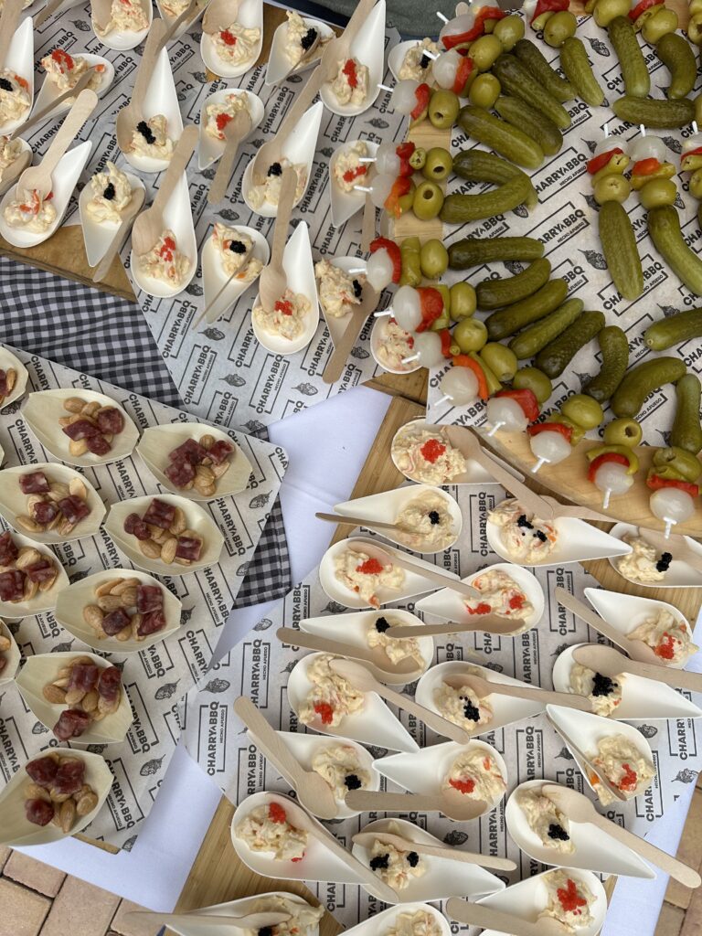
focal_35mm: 24
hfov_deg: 56.8
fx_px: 649
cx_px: 351
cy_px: 468
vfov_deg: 71.6
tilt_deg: -78.8
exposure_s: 1/2882
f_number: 1.78
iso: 80
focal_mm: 6.86
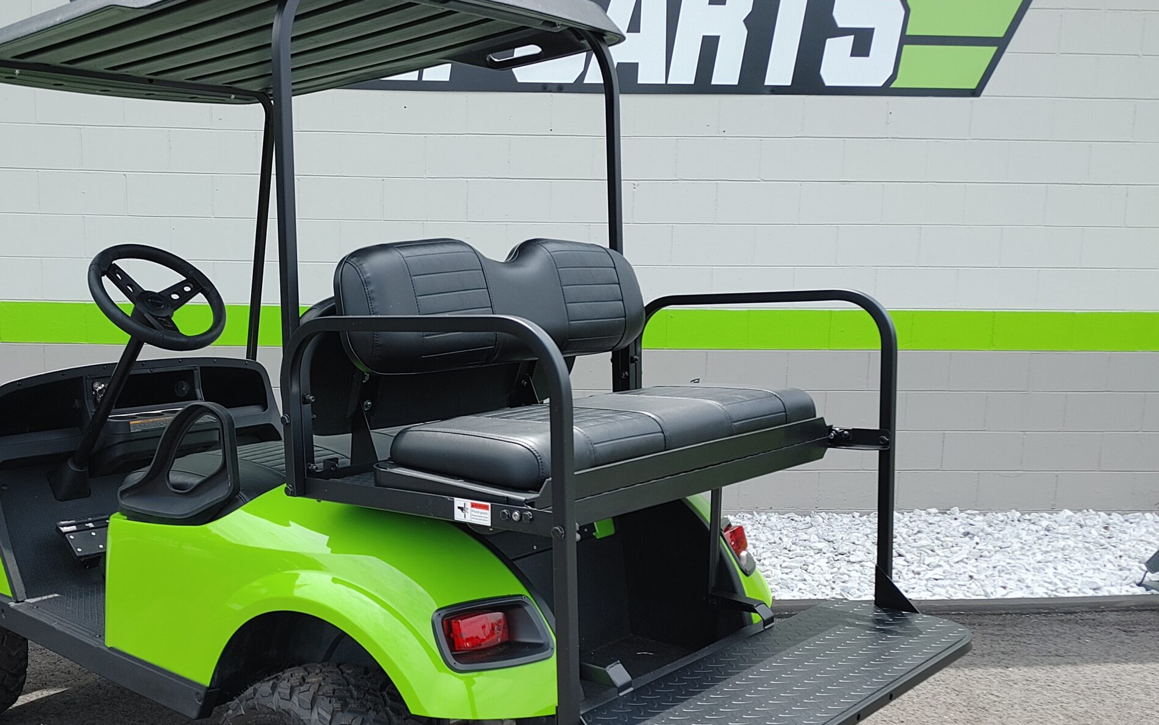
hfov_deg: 51.8
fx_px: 1169
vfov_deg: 34.2
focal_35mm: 37
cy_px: 475
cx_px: 385
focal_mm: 4.81
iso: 50
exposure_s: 1/935
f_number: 1.8
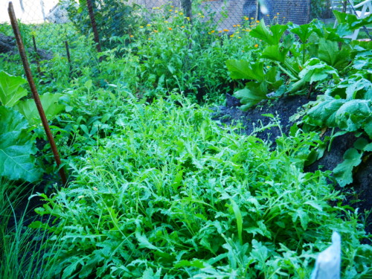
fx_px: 322
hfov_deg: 60.0
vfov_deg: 46.8
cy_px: 140
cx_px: 186
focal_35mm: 30
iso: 400
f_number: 3.7
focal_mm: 15
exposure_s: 1/125
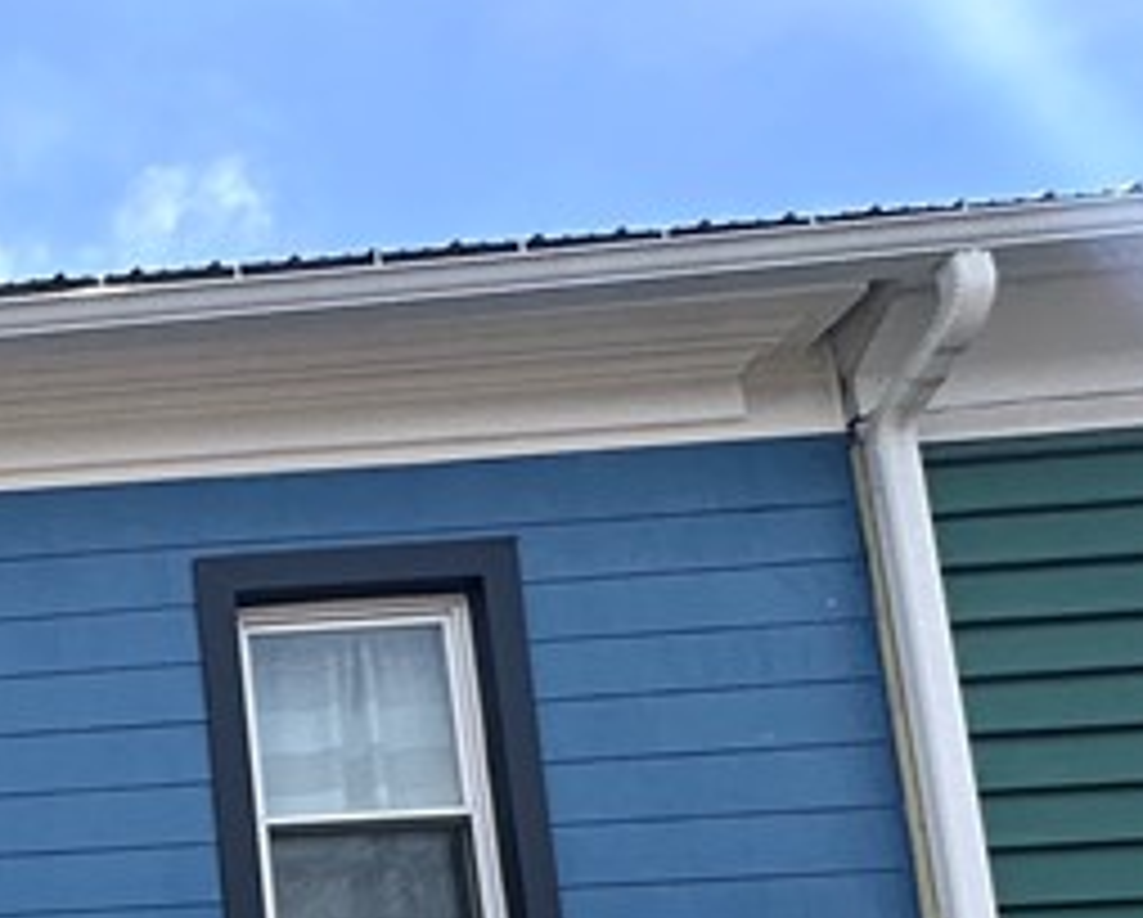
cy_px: 1602
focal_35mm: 55
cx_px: -954
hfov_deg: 21.3
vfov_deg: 20.5
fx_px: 1863
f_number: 2.2
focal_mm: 2.22
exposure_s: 1/1276
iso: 50
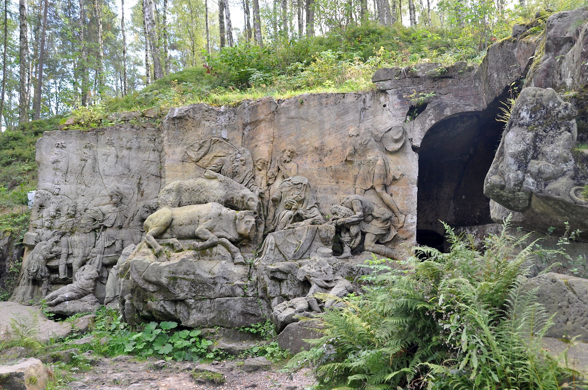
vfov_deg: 34.1
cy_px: 195
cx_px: 294
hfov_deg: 49.6
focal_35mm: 39
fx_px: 636
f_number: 6.3
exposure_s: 1/40
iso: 500
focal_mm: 26
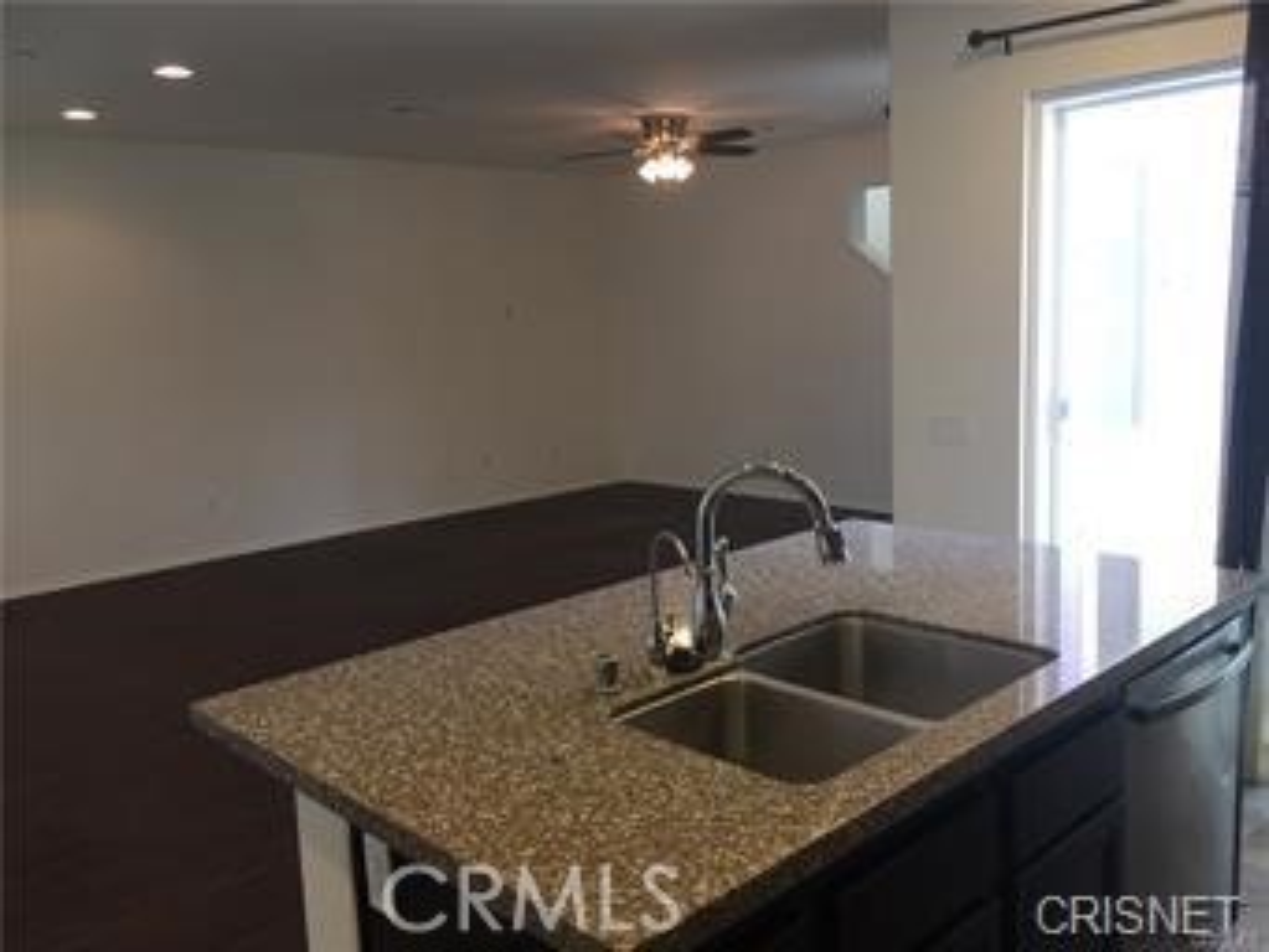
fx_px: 1063
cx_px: 634
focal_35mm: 29
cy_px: 476
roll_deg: +1.6
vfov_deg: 48.3
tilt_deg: -8.0
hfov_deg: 61.6
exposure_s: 1/30
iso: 32
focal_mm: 4.15
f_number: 2.2
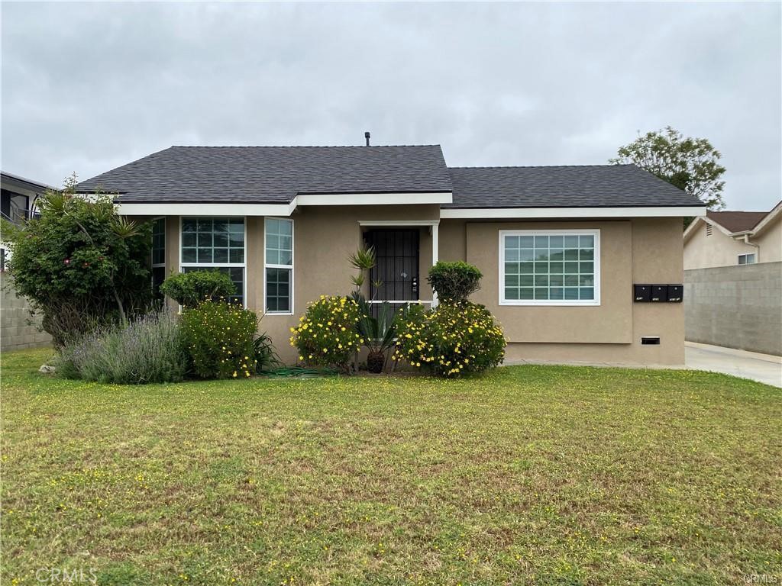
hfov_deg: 67.3
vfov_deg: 53.1
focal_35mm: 26
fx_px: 587
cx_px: 391
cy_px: 293
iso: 32
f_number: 1.8
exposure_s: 1/1412
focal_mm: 4.25
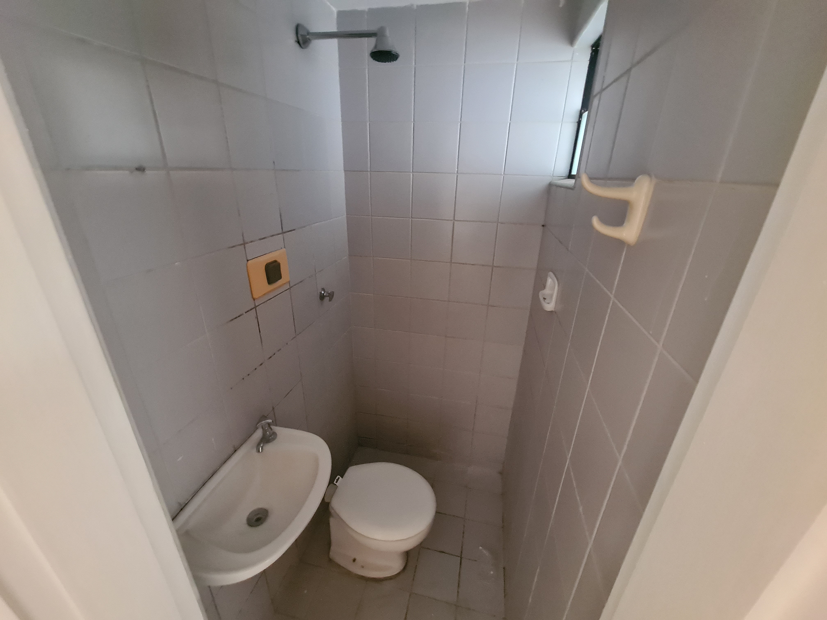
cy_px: 310
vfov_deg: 89.9
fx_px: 311
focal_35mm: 13
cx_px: 414
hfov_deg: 106.2
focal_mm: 2.2
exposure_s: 1/24
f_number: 2.2
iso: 800
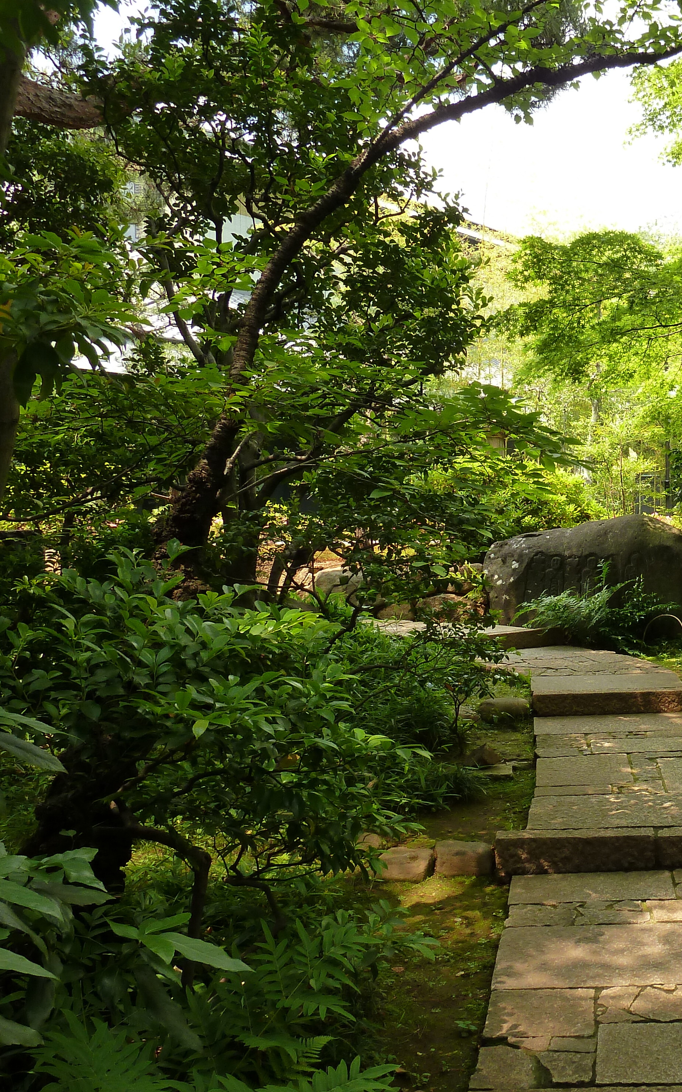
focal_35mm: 36
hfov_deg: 33.0
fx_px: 1071
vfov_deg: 54.0
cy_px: 553
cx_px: 651
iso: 125
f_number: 4
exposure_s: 1/100
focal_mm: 4.1
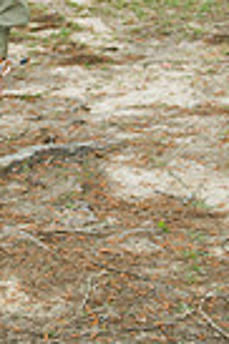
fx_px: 1196
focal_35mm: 125
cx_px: -97
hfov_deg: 10.6
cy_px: 13
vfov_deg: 16.1
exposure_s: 1/250
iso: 400
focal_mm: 38
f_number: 6.3
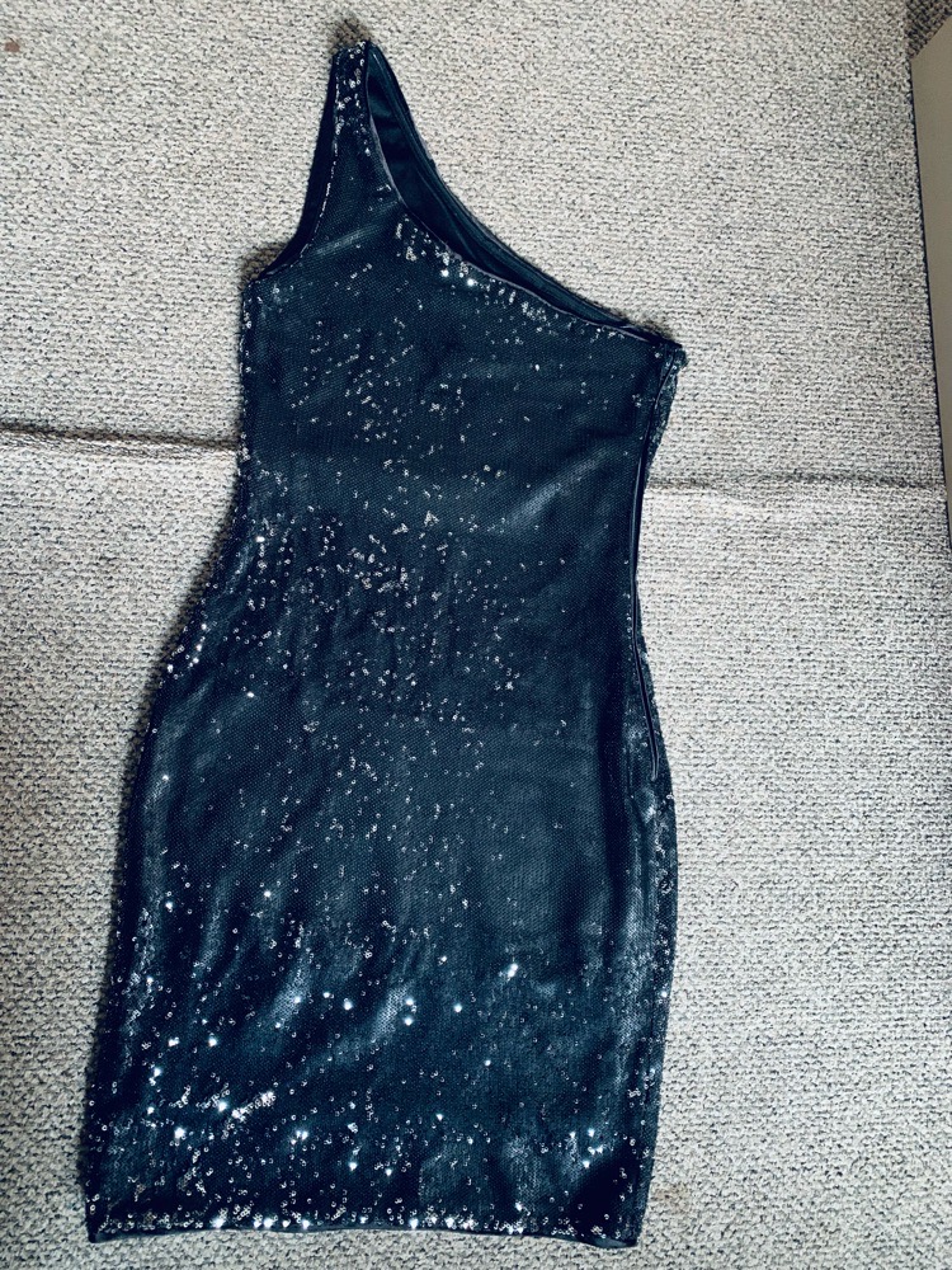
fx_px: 953
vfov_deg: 67.3
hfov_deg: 53.1
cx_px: 476
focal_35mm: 26
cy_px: 635
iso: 400
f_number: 1.8
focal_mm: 4.25
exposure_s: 1/32
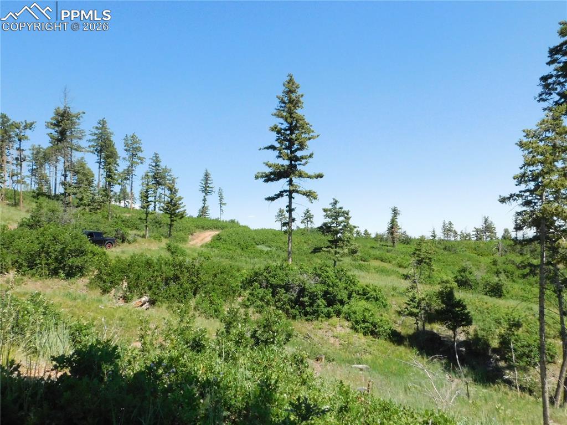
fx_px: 458
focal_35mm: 28
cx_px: 284
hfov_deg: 63.5
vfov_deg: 49.7
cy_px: 212
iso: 800
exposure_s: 1/1500
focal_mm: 4.9
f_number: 6.4
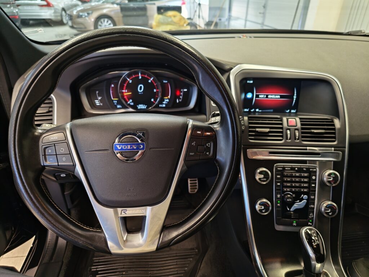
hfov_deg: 73.9
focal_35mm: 23
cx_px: 184
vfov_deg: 58.9
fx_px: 245
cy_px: 138
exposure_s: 1/50
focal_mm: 5.4
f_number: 1.6
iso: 200
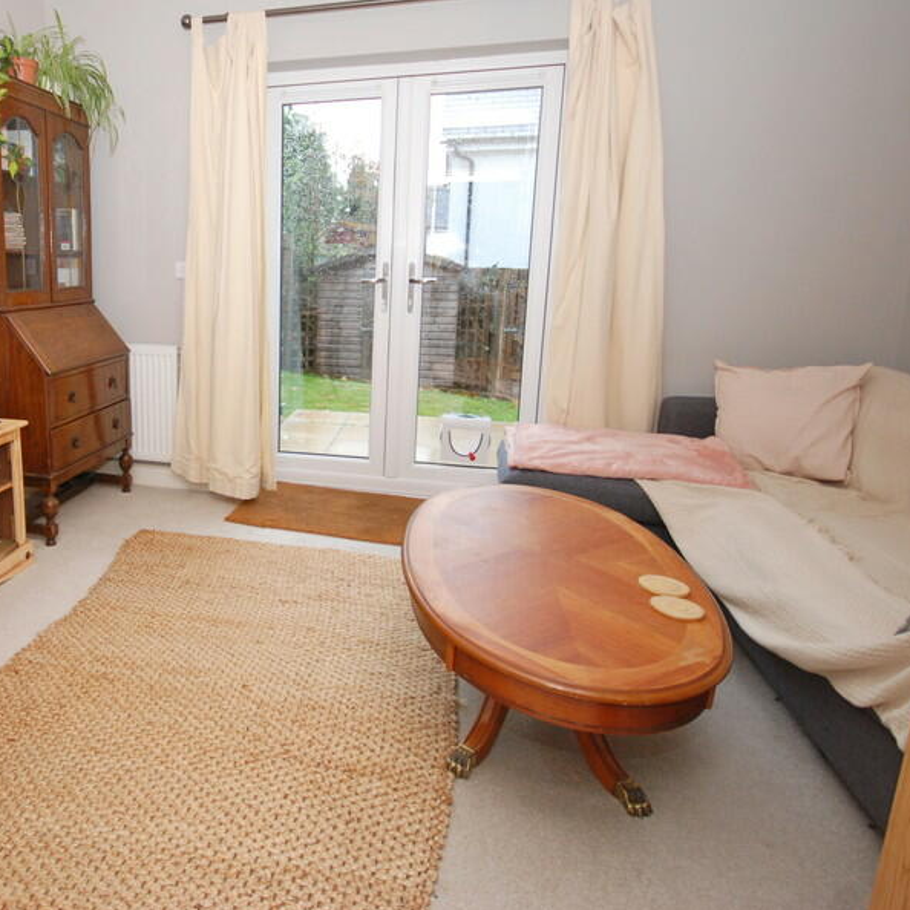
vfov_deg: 69.3
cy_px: 388
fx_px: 654
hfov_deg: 65.6
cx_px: 234
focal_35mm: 22
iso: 400
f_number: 4
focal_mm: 10
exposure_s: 1/60
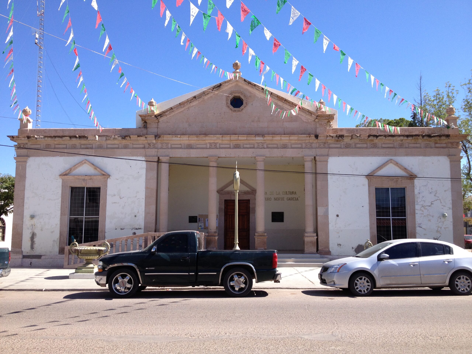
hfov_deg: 52.6
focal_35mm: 35
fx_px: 477
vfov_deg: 40.7
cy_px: 177
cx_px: 236
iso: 50
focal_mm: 4.28
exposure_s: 1/935
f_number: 2.4
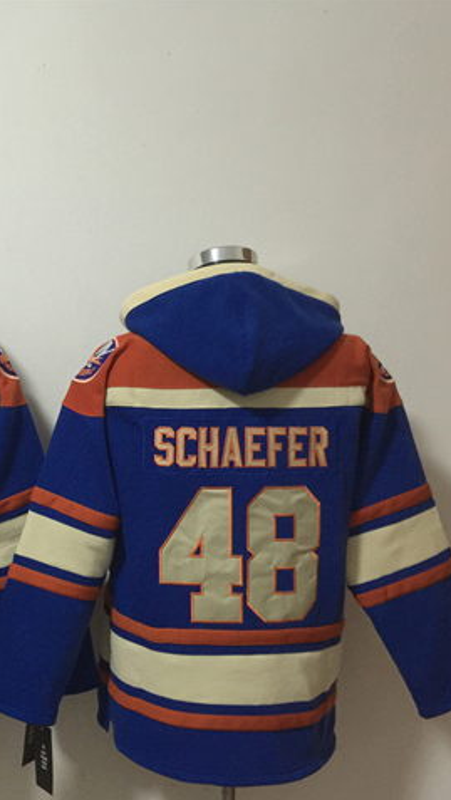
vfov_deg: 47.3
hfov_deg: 26.7
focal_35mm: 43
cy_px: 405
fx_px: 912
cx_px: 34
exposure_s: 1/10
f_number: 2.2
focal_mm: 4.15
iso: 125
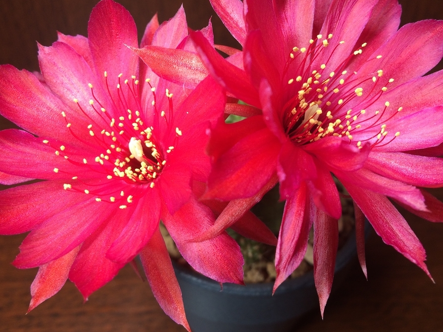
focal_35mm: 39
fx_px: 499
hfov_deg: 47.9
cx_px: 226
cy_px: 148
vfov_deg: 36.8
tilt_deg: -45.4
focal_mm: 4.15
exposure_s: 1/60
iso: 40
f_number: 2.2
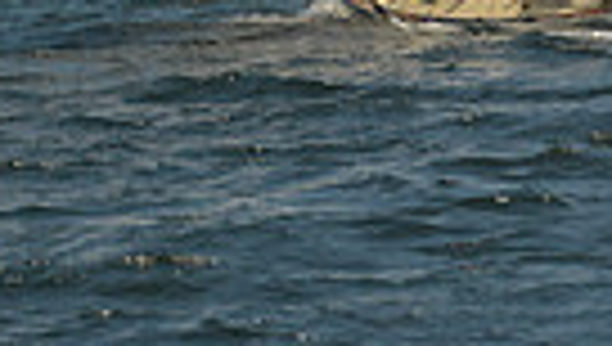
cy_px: -867
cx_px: -88
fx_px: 8403
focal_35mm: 517
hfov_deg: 4.2
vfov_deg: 2.3
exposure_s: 1/800
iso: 280
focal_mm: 116
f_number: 9
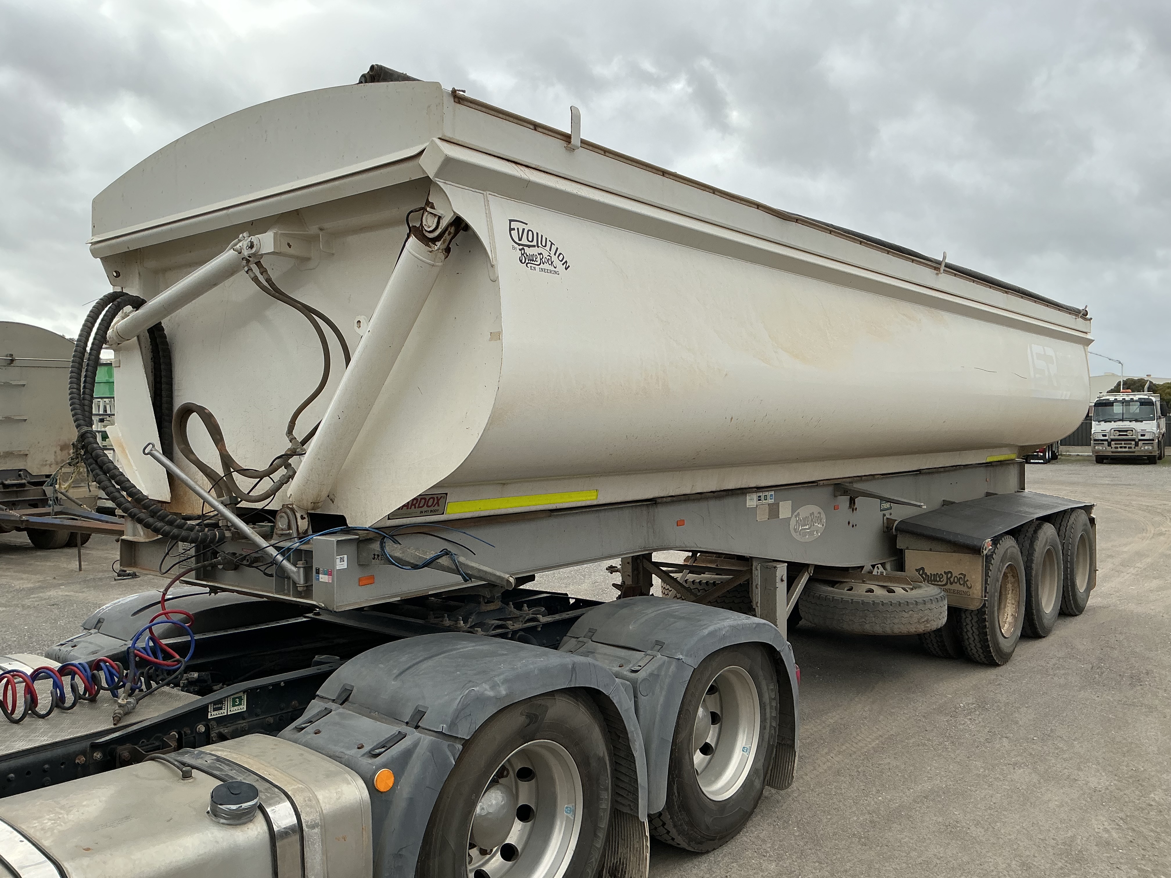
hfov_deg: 63.4
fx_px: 947
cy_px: 439
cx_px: 586
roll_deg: +0.0
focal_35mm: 28
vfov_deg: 49.7
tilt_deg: -1.0
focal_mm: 3
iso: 25
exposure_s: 1/1195
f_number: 1.8
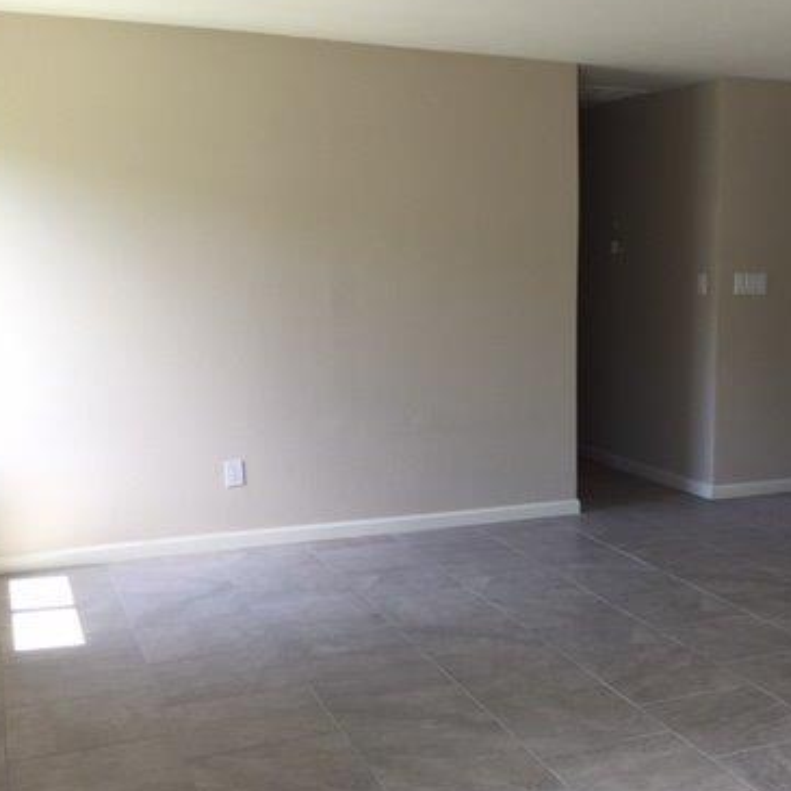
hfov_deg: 36.3
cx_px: 628
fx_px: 1163
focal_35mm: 45
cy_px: 490
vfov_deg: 37.3
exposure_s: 1/120
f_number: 2.2
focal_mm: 4.15
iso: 40
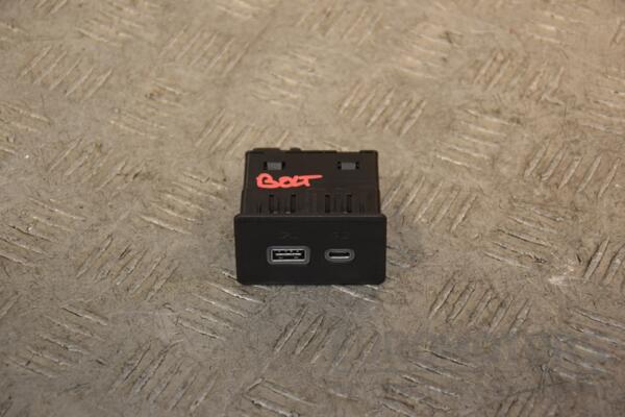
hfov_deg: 18.2
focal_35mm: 112
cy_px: 208
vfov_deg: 12.2
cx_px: 312
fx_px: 1953
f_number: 5.6
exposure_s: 1/200
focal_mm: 75
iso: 800
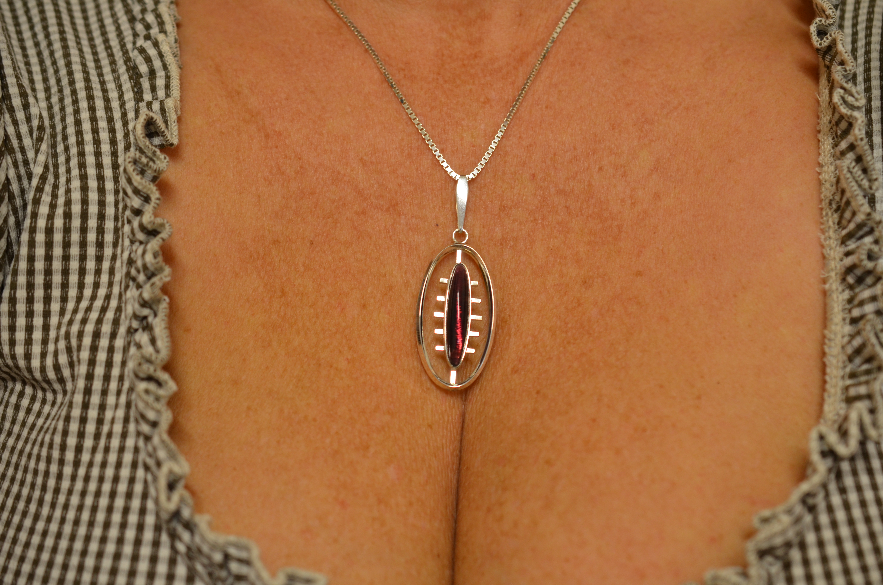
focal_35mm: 60
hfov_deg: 33.5
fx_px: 1469
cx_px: 442
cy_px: 292
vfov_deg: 22.5
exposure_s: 1/60
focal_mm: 40
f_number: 4
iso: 400
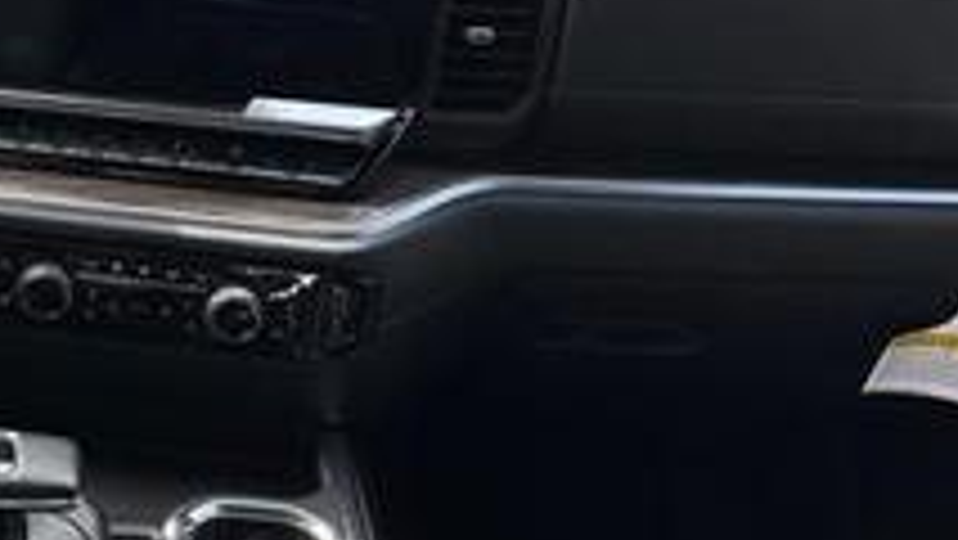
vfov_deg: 19.4
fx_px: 1576
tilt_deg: -32.3
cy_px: 166
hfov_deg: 31.1
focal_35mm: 62
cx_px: -22
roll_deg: -2.1
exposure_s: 1/294
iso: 80
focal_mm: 6.76
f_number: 1.78
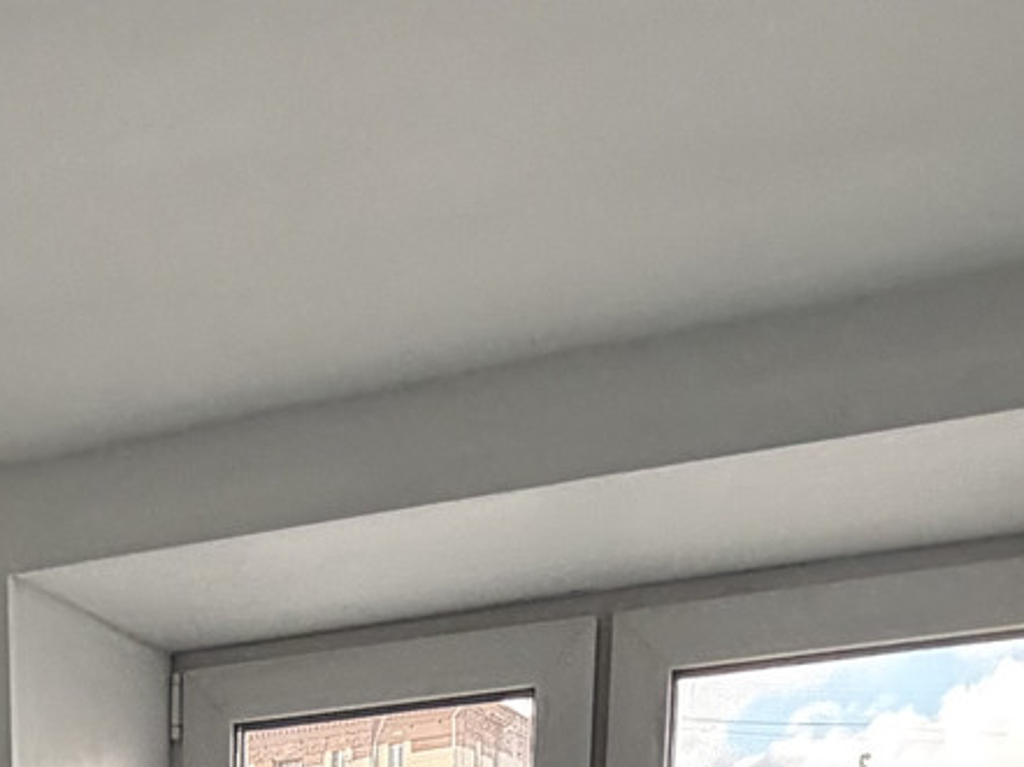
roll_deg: -1.3
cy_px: 1562
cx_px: 195
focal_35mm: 61
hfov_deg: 30.9
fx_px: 1803
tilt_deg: -12.0
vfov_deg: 17.1
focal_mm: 2.22
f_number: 2.2
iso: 125
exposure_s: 1/121
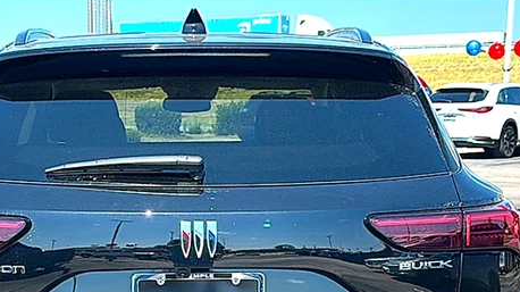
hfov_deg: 32.2
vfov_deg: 18.1
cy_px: 290
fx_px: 896
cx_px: 198
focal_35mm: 65
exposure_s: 1/2119
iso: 80
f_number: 1.78
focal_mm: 6.86
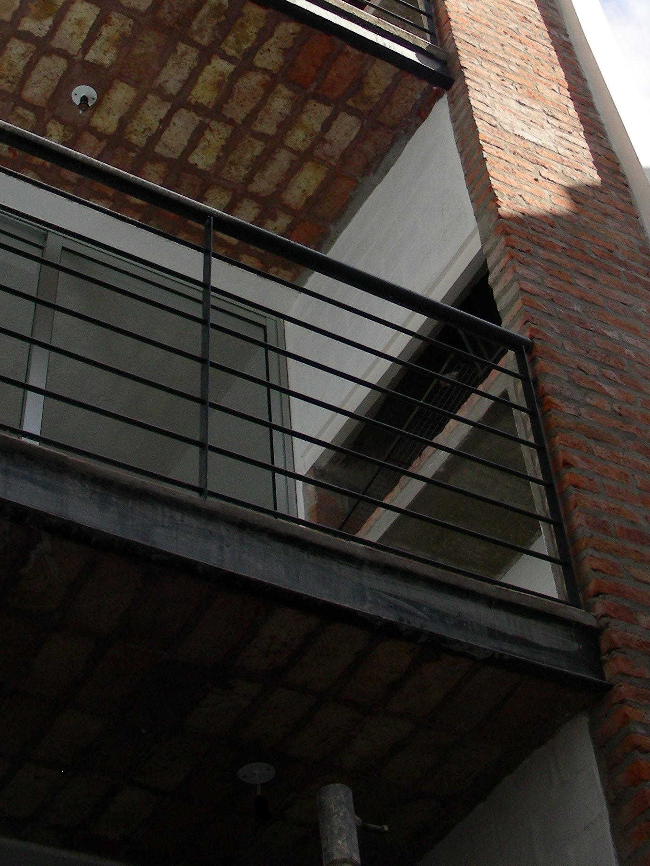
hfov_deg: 25.2
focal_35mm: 58
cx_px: 395
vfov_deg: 32.8
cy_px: 250
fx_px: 1452
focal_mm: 6.3
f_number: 4
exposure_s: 1/394
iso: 50
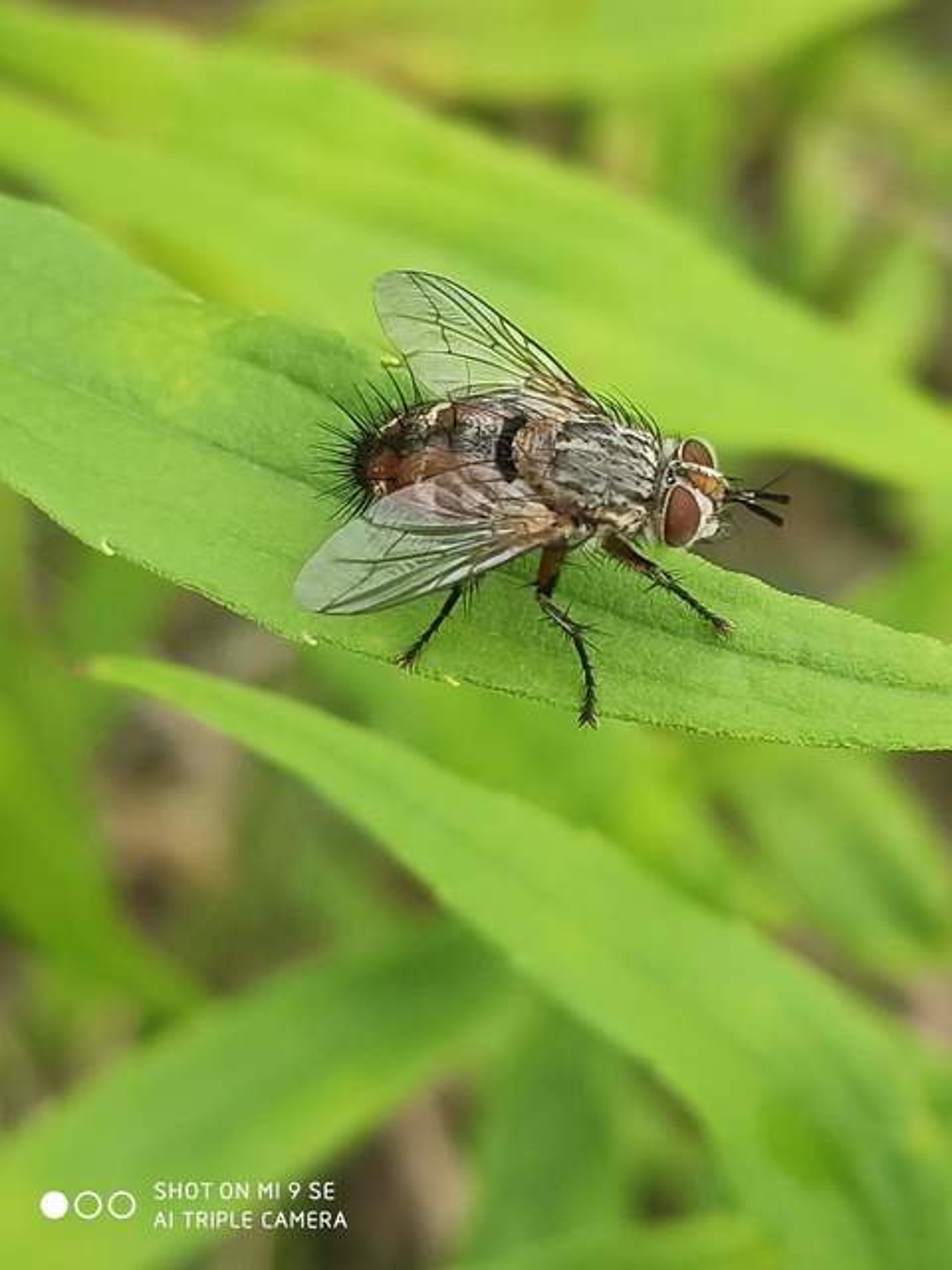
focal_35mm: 26
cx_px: 476
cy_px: 635
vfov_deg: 67.3
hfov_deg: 53.1
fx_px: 953
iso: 112
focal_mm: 4.77
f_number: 1.75
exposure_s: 1/166
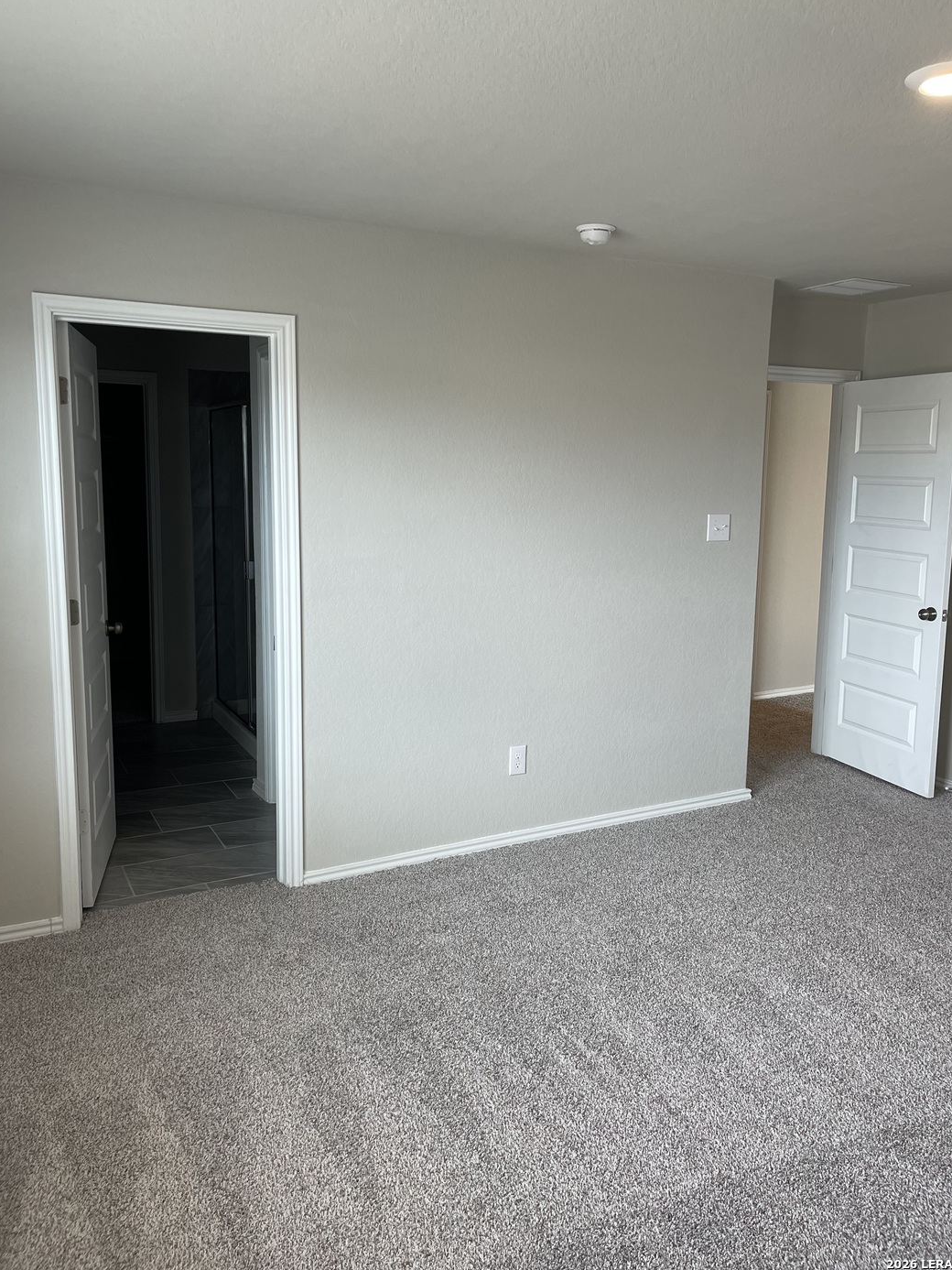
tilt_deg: -8.6
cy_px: 613
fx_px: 990
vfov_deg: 65.3
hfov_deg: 51.3
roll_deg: -2.7
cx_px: 489
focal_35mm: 27
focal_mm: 5.1
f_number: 1.6
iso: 80
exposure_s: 1/120
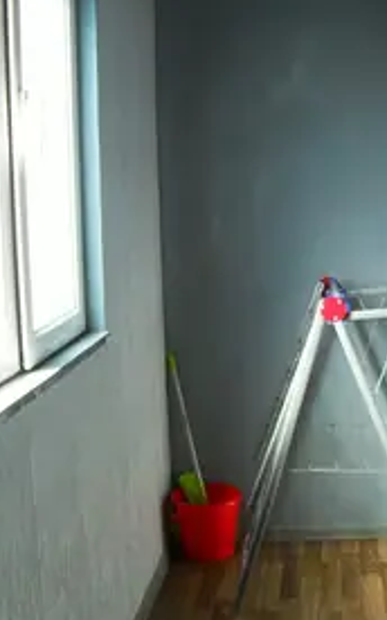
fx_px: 911
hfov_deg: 23.7
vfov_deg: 37.5
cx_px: 302
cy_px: 289
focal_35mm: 54
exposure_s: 1/60
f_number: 3.2
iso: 100
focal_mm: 6.3
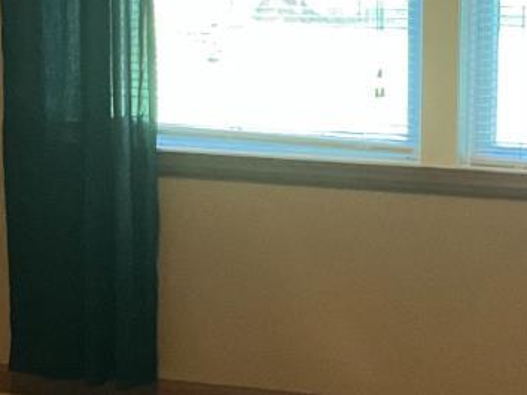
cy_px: 303
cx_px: 435
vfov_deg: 12.0
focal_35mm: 123
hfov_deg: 15.9
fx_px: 1871
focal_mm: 3
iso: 200
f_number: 1.8
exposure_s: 1/40
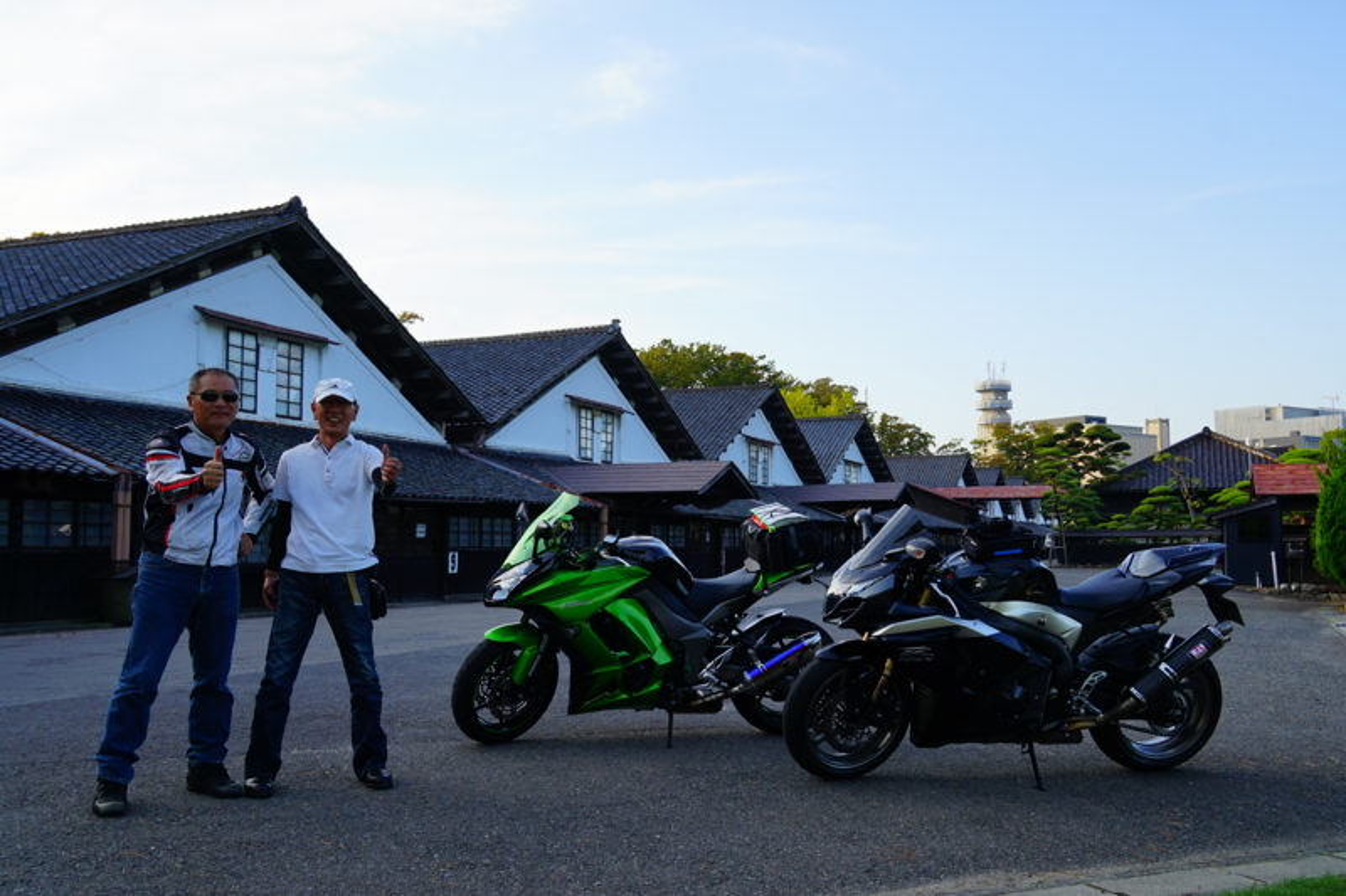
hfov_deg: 57.2
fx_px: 1233
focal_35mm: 33
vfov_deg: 40.0
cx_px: 673
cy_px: 448
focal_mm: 22
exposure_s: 1/90
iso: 100
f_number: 8
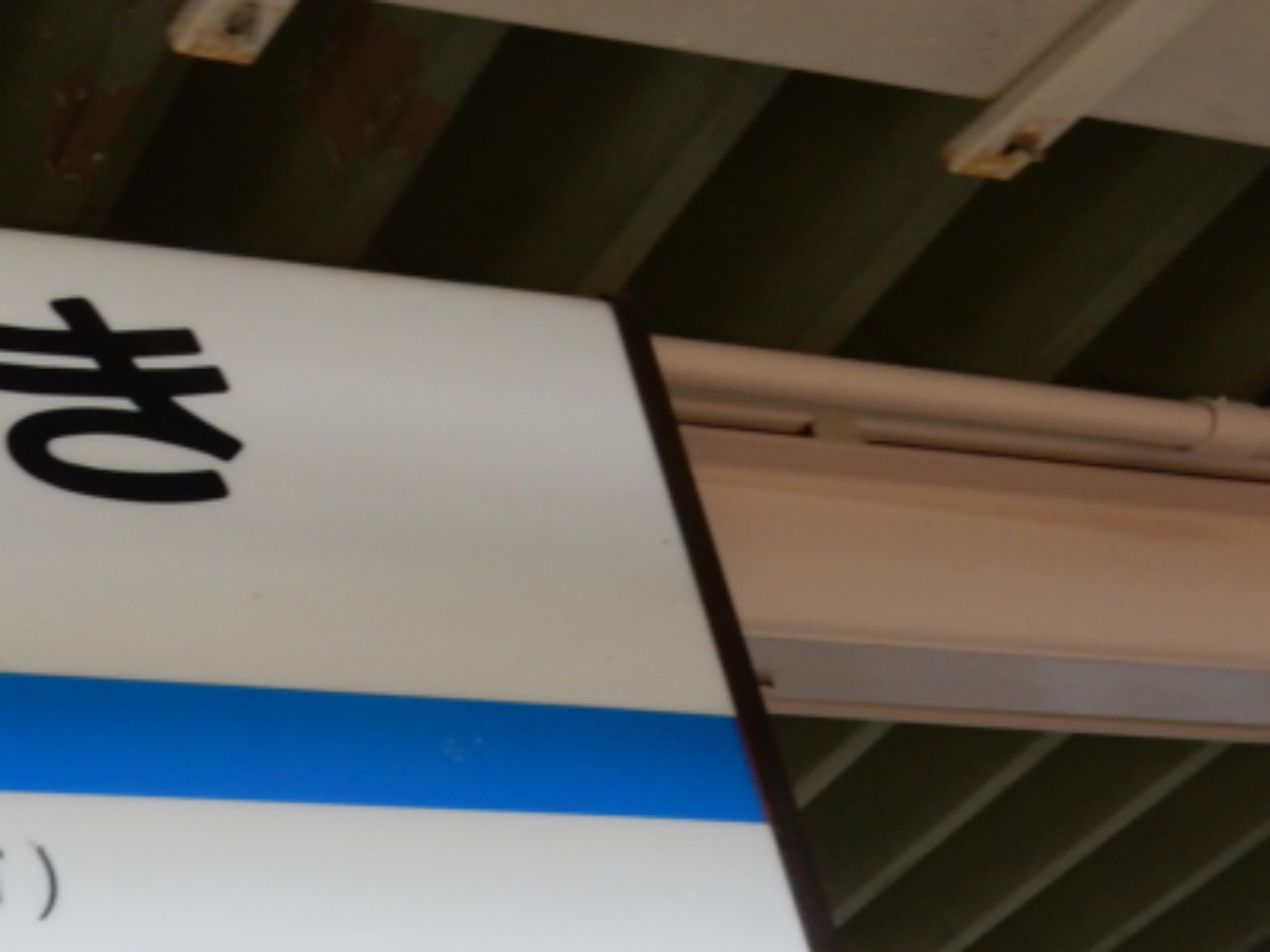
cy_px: 793
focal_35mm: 64
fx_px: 2348
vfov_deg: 22.5
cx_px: -327
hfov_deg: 26.3
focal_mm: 4.5
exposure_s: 1/50
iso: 125
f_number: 4.5
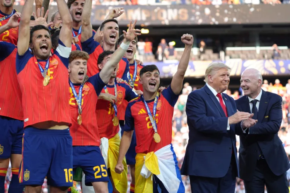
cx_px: 145
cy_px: 96
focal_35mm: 200
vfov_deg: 6.9
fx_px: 1611
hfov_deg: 10.3
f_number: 6.3
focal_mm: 200
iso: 1000
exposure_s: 1/1000
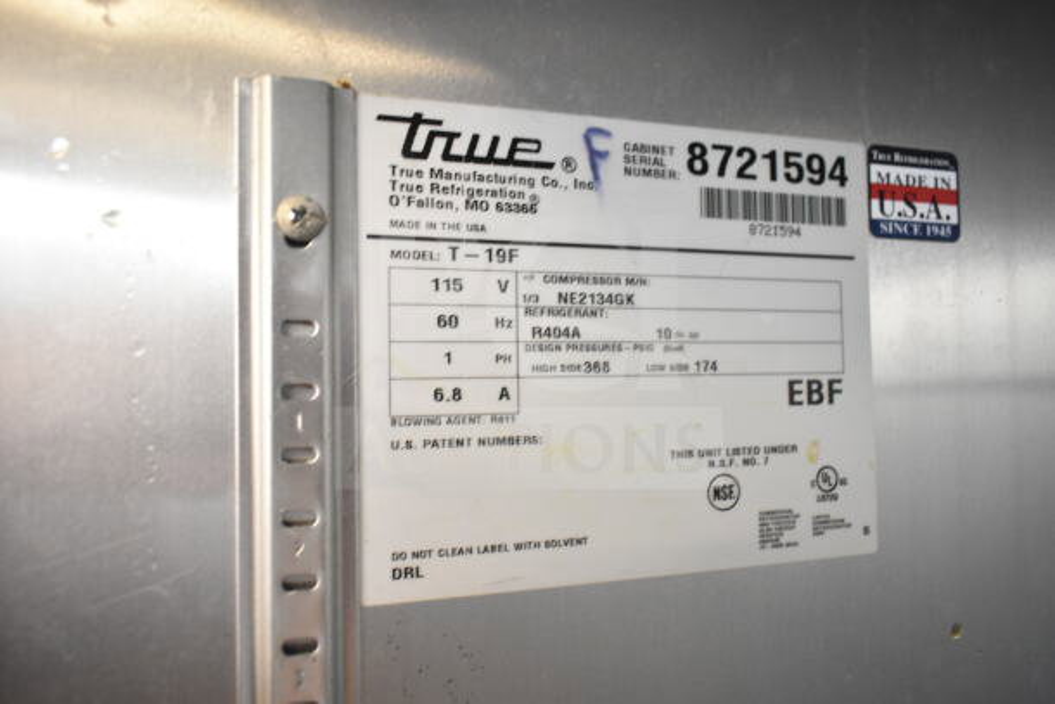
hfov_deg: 67.4
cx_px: 528
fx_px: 791
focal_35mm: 27
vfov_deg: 48.0
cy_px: 352
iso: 1600
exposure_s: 1/50
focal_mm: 18
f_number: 3.5
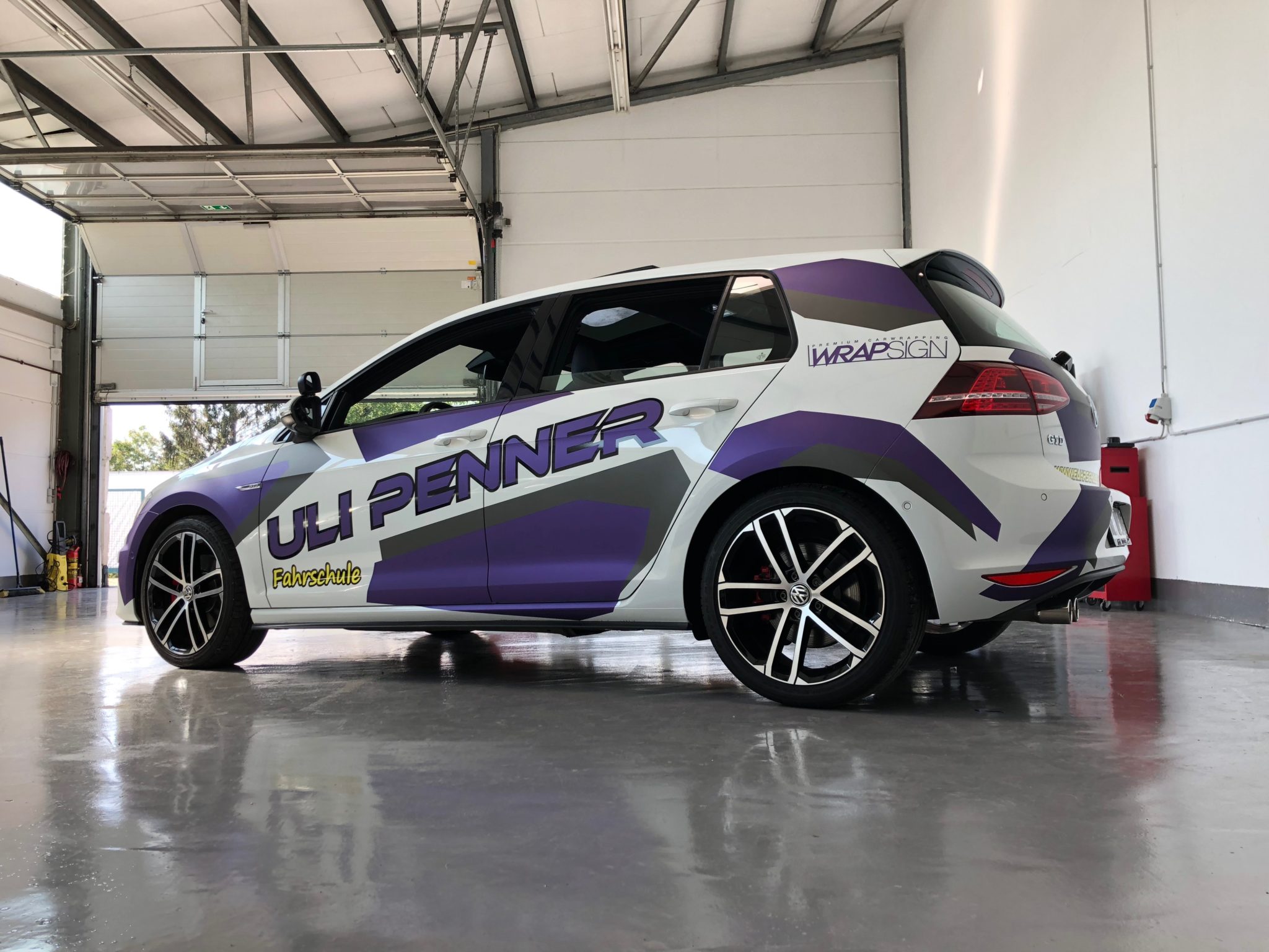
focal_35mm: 28
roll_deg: +0.7
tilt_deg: +3.5
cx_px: 634
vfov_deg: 49.7
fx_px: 1026
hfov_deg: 63.4
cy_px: 476
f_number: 1.8
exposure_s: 1/120
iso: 25
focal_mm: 4
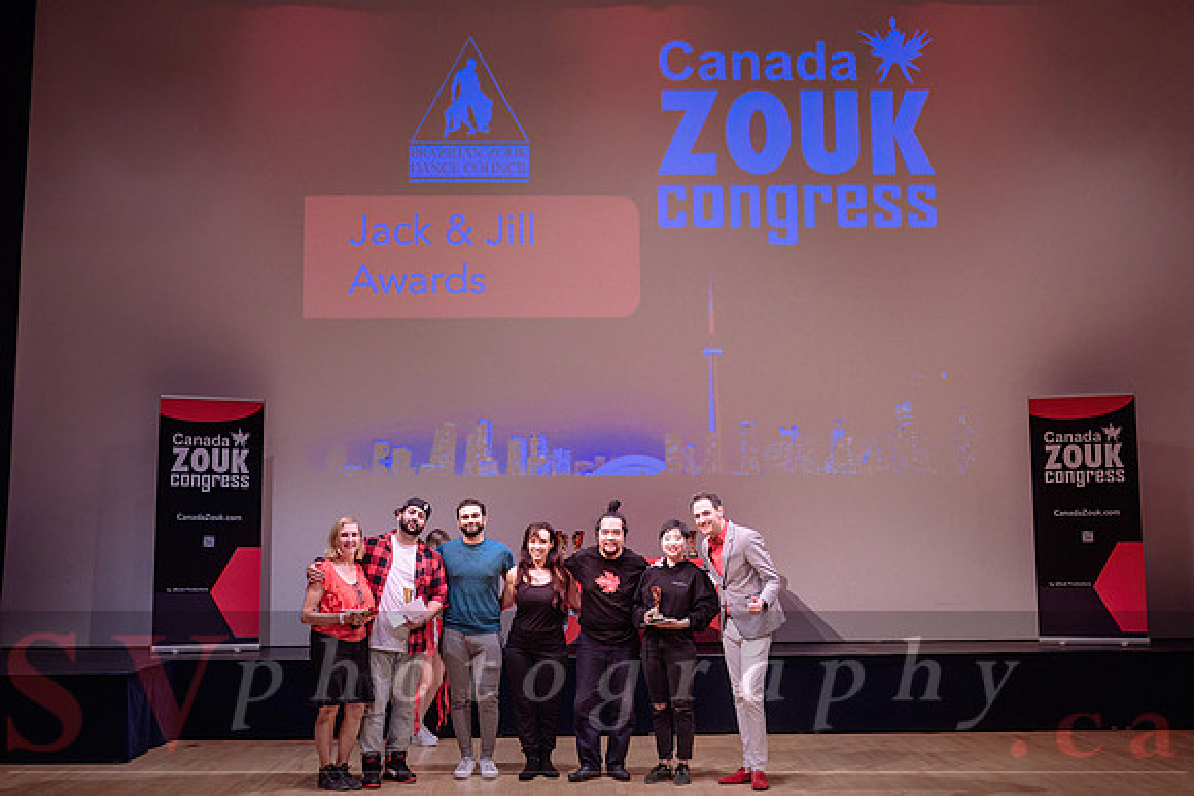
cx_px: 597
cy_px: 371
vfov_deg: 30.4
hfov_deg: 44.3
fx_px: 1467
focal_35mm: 44
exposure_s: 1/320
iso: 1250
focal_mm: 34.5
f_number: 3.2
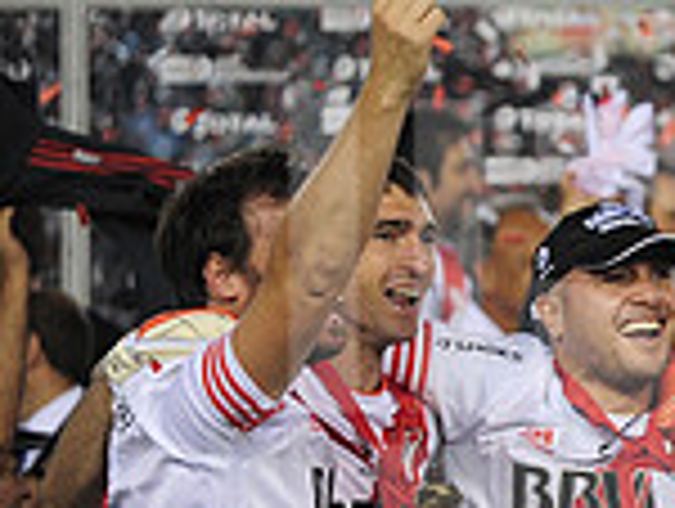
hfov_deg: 4.7
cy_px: 436
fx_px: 8105
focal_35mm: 415
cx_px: 1300
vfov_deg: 3.6
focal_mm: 112
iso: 1600
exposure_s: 1/640
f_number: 2.8
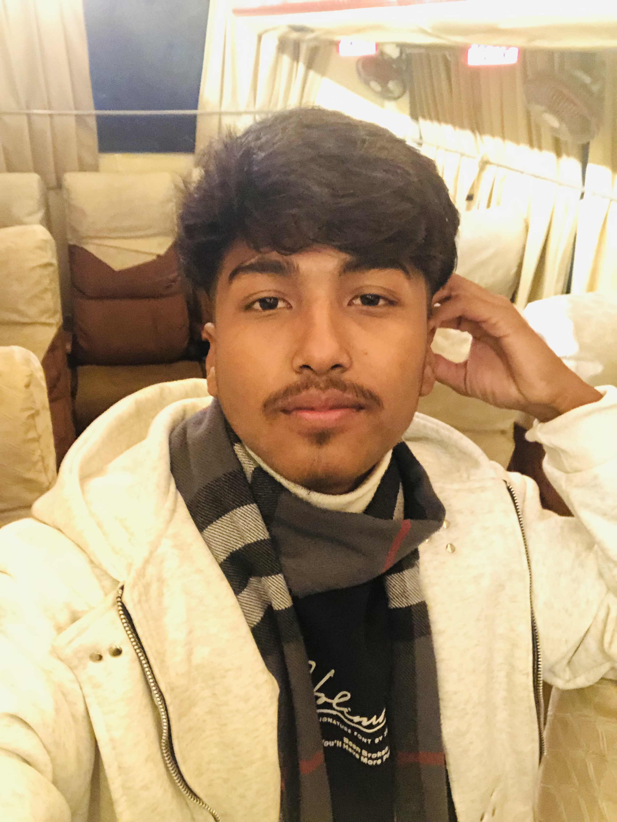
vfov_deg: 56.8
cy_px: 411
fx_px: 760
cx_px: 308
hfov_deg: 44.2
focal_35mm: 32
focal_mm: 2.87
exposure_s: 1/24
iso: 640
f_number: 2.2
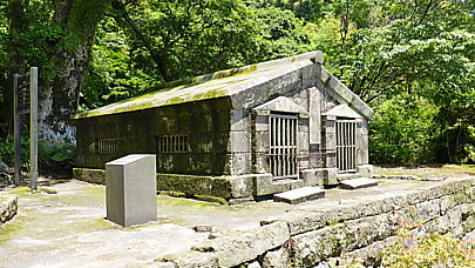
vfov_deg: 37.8
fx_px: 391
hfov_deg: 62.3
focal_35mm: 31
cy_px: 143
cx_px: 204
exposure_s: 1/400
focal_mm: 4.3
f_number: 3.3
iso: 160
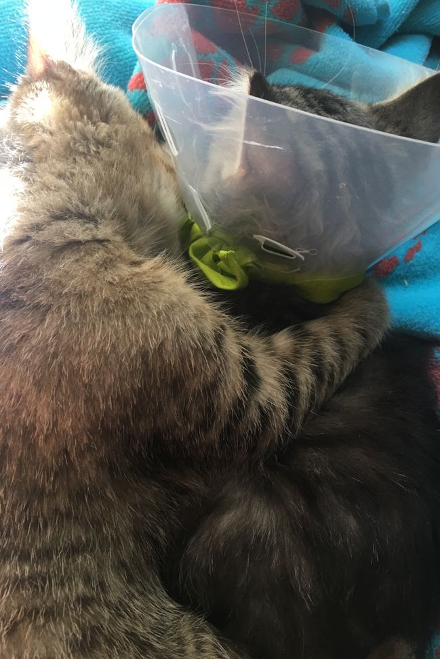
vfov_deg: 60.3
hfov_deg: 42.3
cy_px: 321
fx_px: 568
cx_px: 199
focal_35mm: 31
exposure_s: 1/15
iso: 25
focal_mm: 4.15
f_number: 2.2
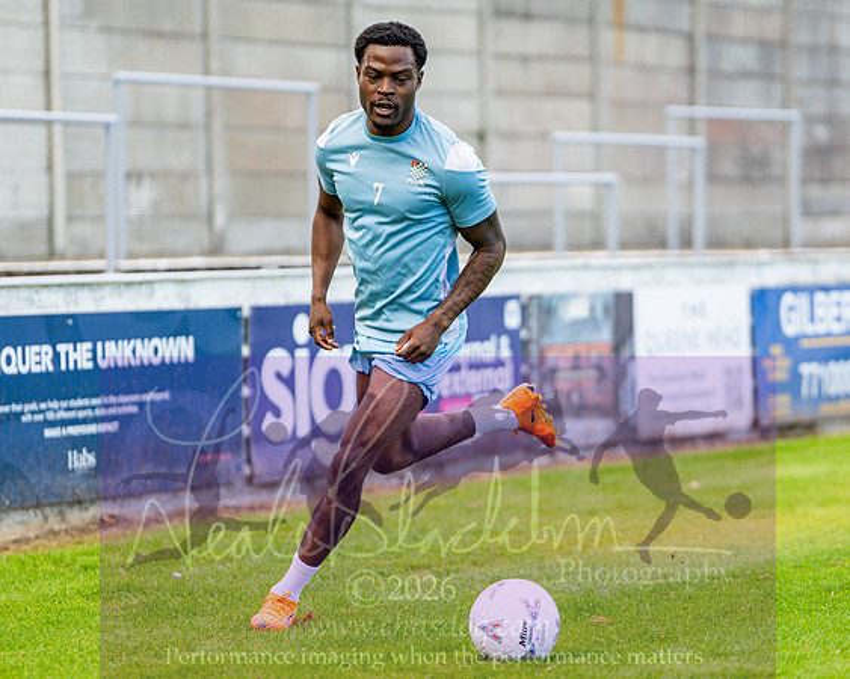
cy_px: 346
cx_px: 526
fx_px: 3784
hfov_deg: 12.8
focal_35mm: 150
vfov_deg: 10.3
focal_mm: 85
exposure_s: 1/1250
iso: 100
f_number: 1.4
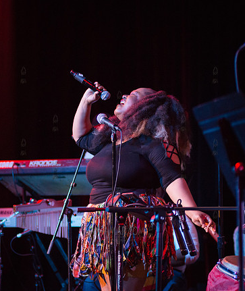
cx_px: 136
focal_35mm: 115
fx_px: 1011
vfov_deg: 16.4
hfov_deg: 13.8
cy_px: 147
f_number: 2.8
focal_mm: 80
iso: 4000
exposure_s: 1/160
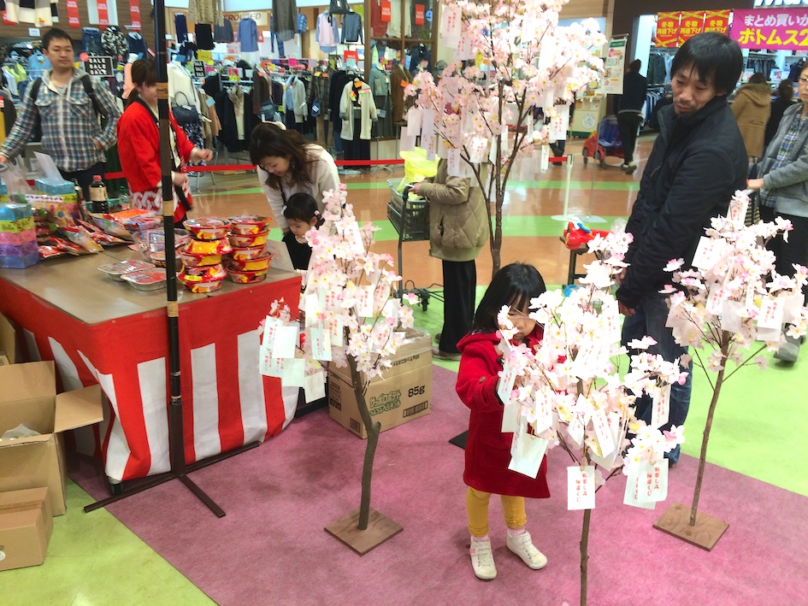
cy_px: 303
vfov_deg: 48.2
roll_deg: -1.6
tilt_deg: -17.1
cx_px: 404
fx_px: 677
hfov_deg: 61.7
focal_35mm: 29
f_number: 2.2
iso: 40
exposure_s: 1/30
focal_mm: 4.15
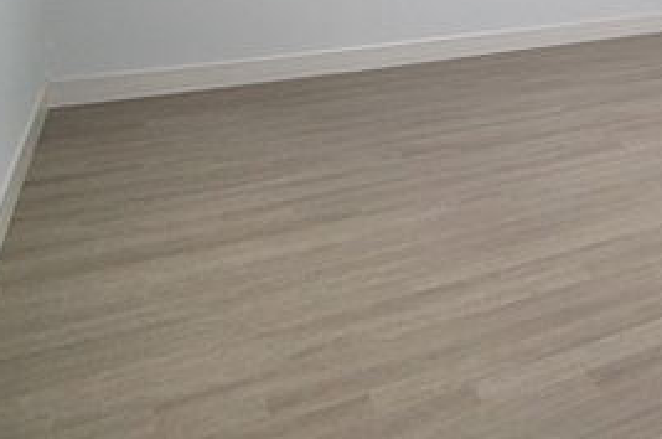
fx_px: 826
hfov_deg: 31.5
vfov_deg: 24.7
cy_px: -171
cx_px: 898
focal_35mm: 45
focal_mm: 10
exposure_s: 1/100
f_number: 3.5
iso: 800
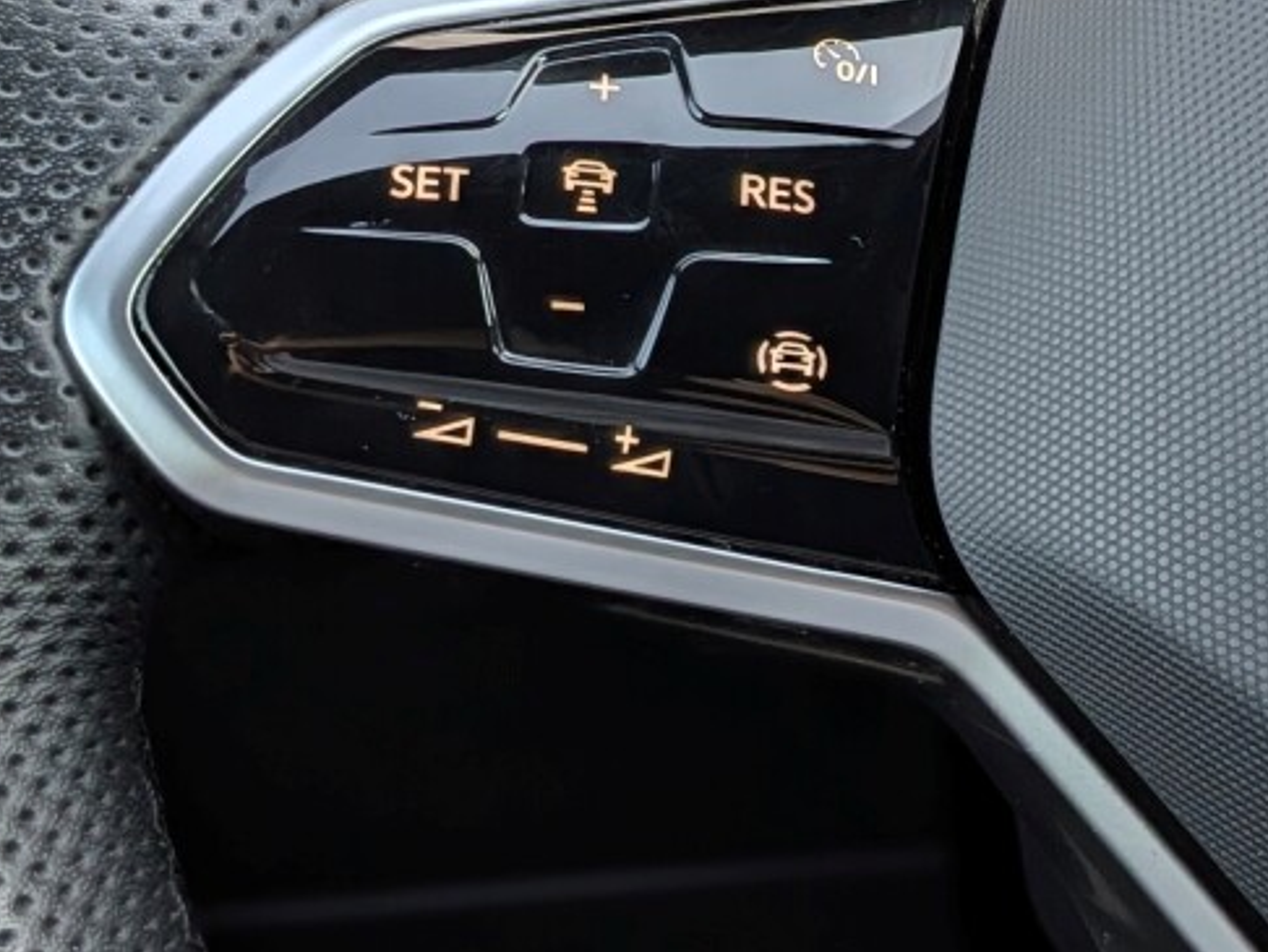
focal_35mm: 79
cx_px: 877
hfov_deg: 24.5
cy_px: 102
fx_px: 2895
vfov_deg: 18.4
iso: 30
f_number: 1.7
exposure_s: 1/106
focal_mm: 4.53
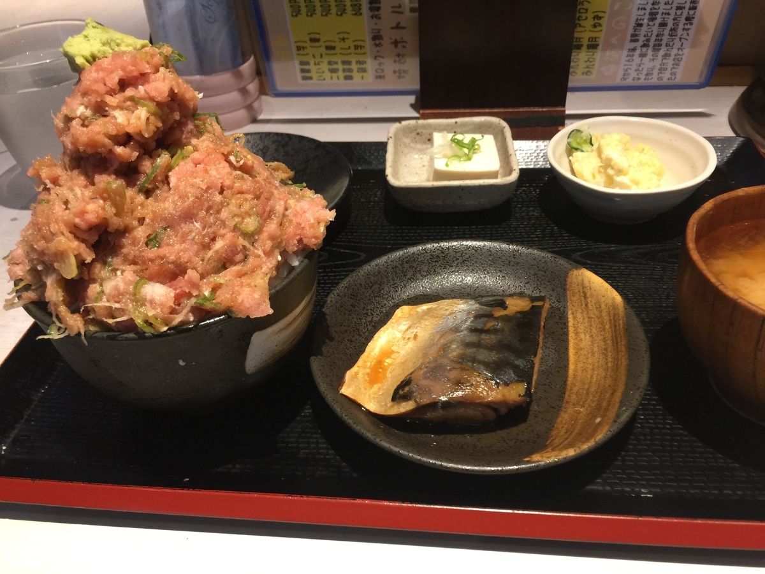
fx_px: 641
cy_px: 287
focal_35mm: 29
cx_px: 382
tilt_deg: -37.0
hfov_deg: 61.7
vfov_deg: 48.2
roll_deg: +2.5
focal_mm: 4.15
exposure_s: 1/17
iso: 64
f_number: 2.2
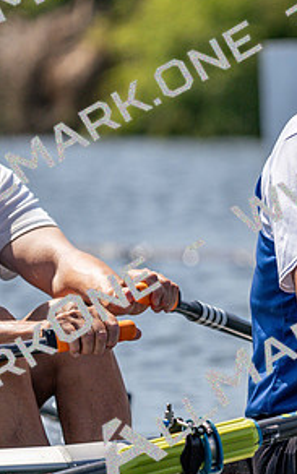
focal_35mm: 552
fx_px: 7135
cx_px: 432
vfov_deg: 3.8
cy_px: 238
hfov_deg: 2.4
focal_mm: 273
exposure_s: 1/2000
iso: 320
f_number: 5.6
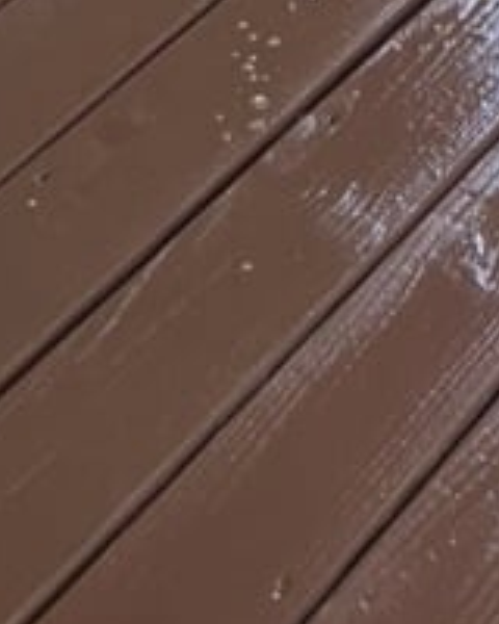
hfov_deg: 11.1
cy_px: -808
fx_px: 2400
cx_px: 879
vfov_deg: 12.2
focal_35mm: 130
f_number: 1.5
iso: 50
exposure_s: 1/121
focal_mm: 5.7
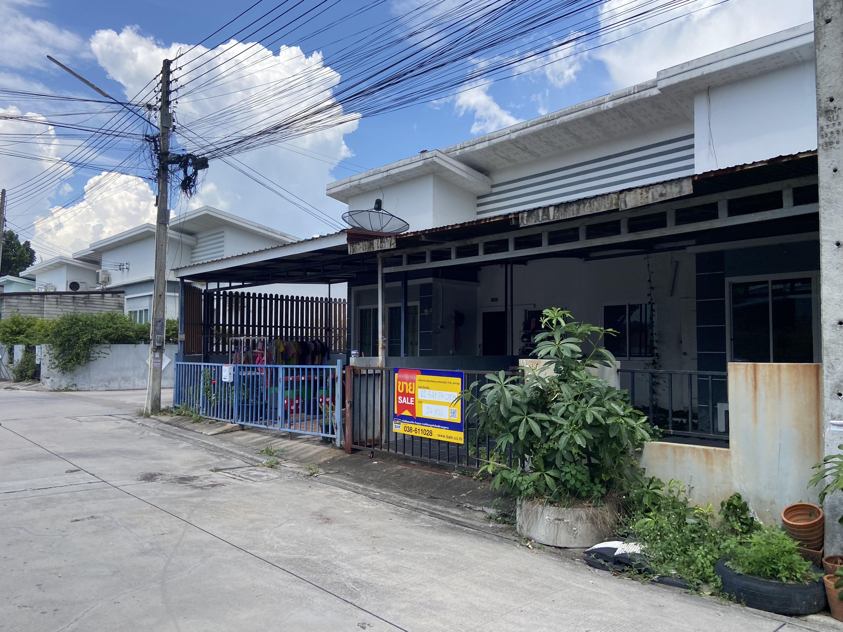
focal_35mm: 26
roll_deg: -0.7
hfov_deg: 67.3
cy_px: 316
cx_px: 422
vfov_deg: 53.1
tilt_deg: +8.1
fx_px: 633
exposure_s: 1/1504
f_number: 1.8
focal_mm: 4.25
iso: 32
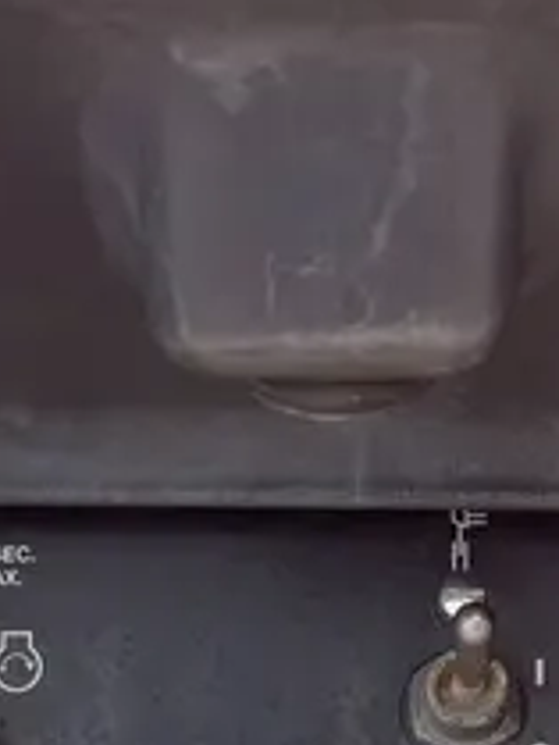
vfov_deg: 18.5
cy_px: 1182
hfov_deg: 16.2
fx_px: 1957
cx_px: 331
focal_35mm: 91
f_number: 1.6
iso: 50
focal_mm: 5.1
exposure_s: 1/1890
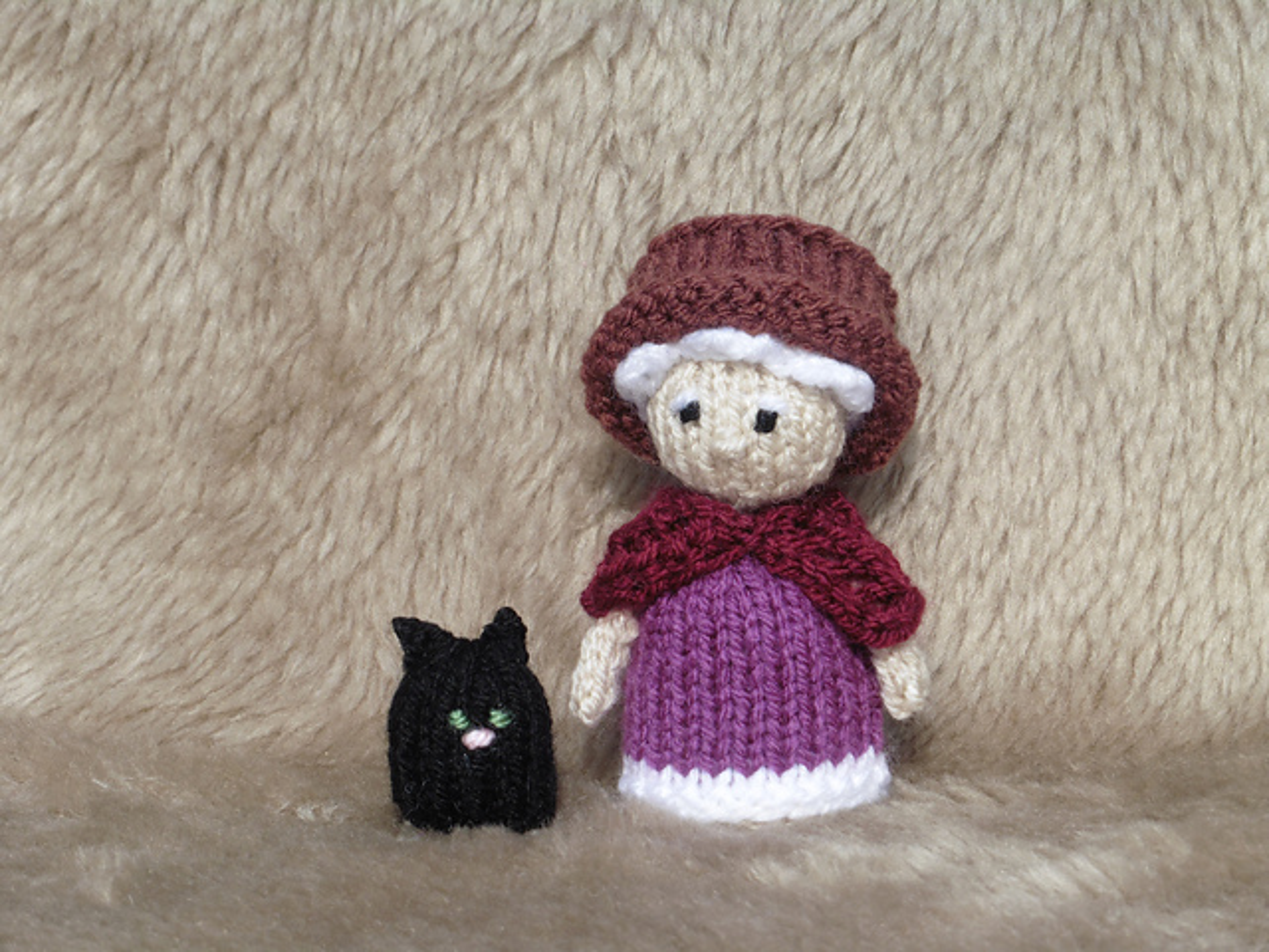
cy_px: 476
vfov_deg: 13.6
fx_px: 3996
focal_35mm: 109
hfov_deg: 18.0
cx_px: 634
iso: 100
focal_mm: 19.4
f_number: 6.3
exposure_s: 1/320
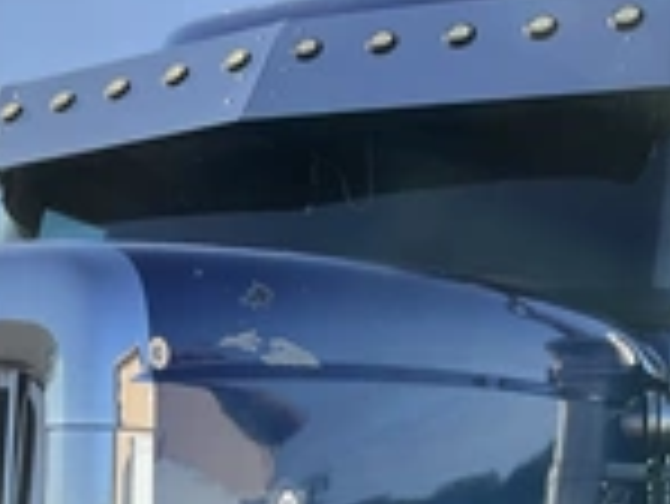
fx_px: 1511
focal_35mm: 78
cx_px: -31
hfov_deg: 23.7
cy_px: 608
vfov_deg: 18.0
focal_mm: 3
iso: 25
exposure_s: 1/929
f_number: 1.8
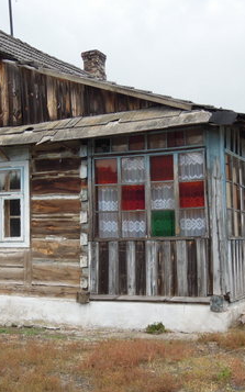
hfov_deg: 22.7
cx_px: 94
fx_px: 609
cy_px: 195
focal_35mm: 57
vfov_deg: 35.7
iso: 160
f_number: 3.3
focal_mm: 7.2
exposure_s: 1/320
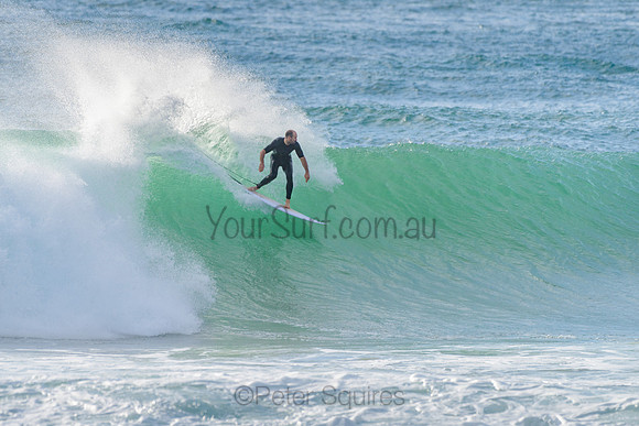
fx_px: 10870
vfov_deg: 2.2
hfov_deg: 3.4
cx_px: 295
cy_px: 215
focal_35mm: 612
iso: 320
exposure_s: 1/2000
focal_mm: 500
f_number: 5.6
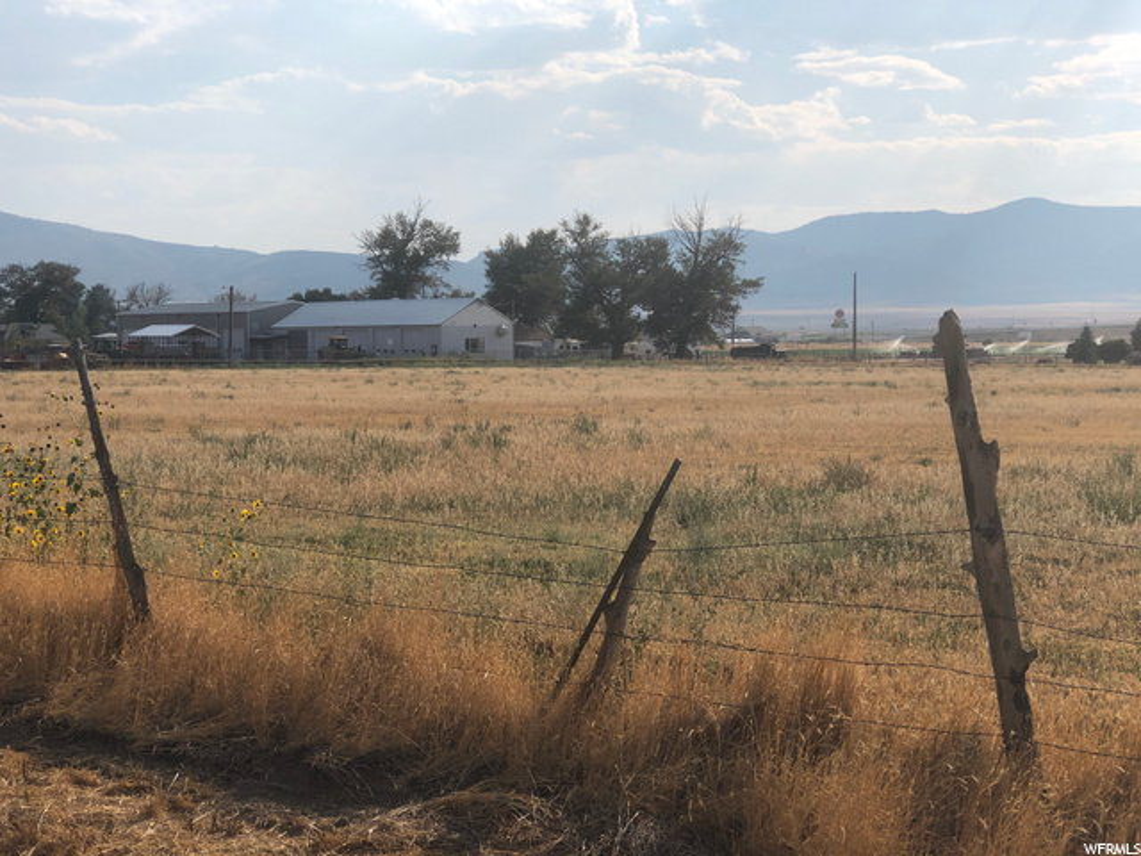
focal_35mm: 57
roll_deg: +1.0
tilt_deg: -4.6
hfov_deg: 33.8
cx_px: 570
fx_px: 1879
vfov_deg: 25.7
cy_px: 428
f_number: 2.8
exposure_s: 1/1372
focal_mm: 6.6
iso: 20
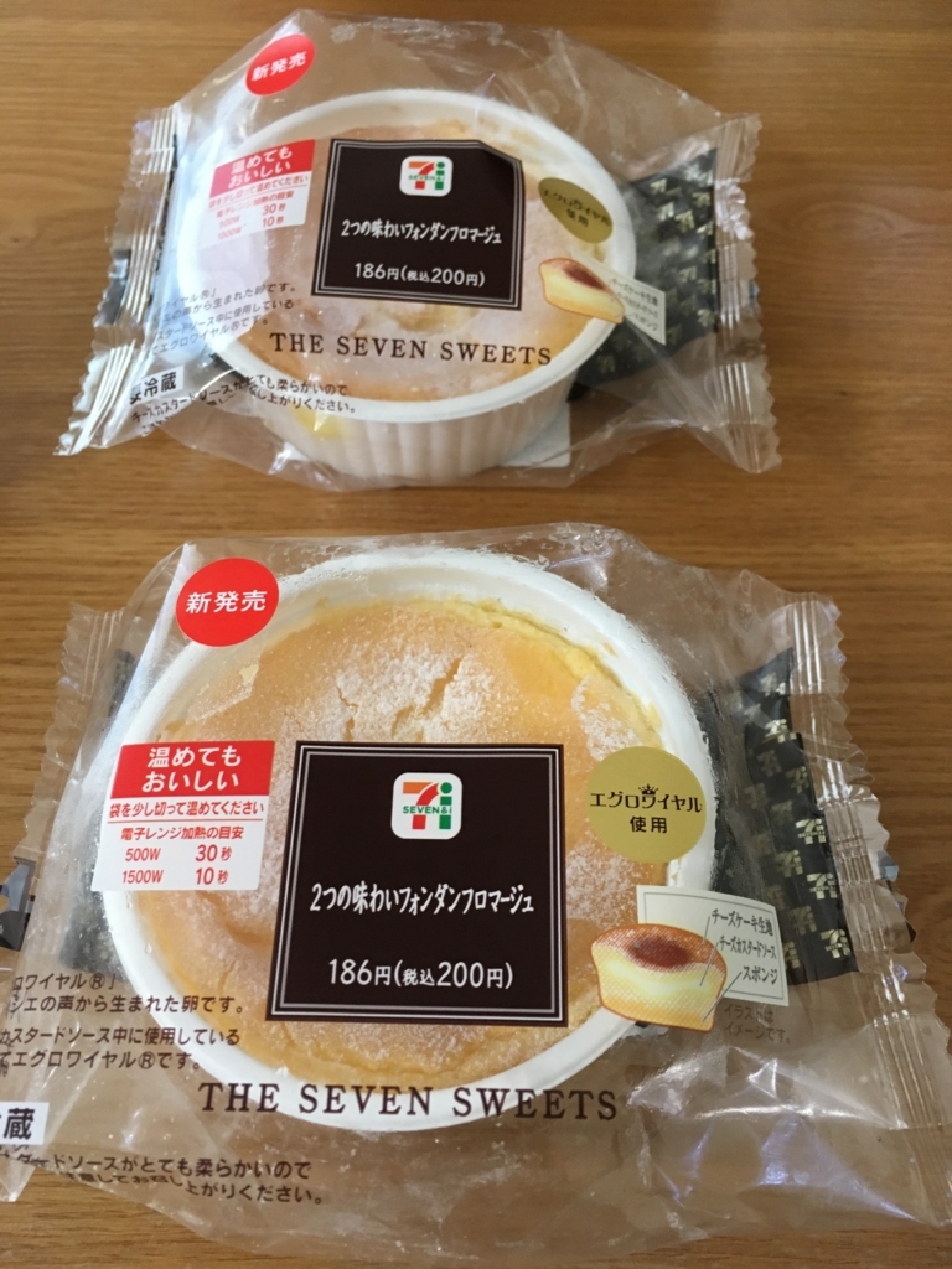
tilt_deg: -59.3
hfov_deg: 48.2
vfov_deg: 61.7
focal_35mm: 29
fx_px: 1063
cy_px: 634
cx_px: 476
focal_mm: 4.15
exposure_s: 1/30
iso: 125
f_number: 2.2
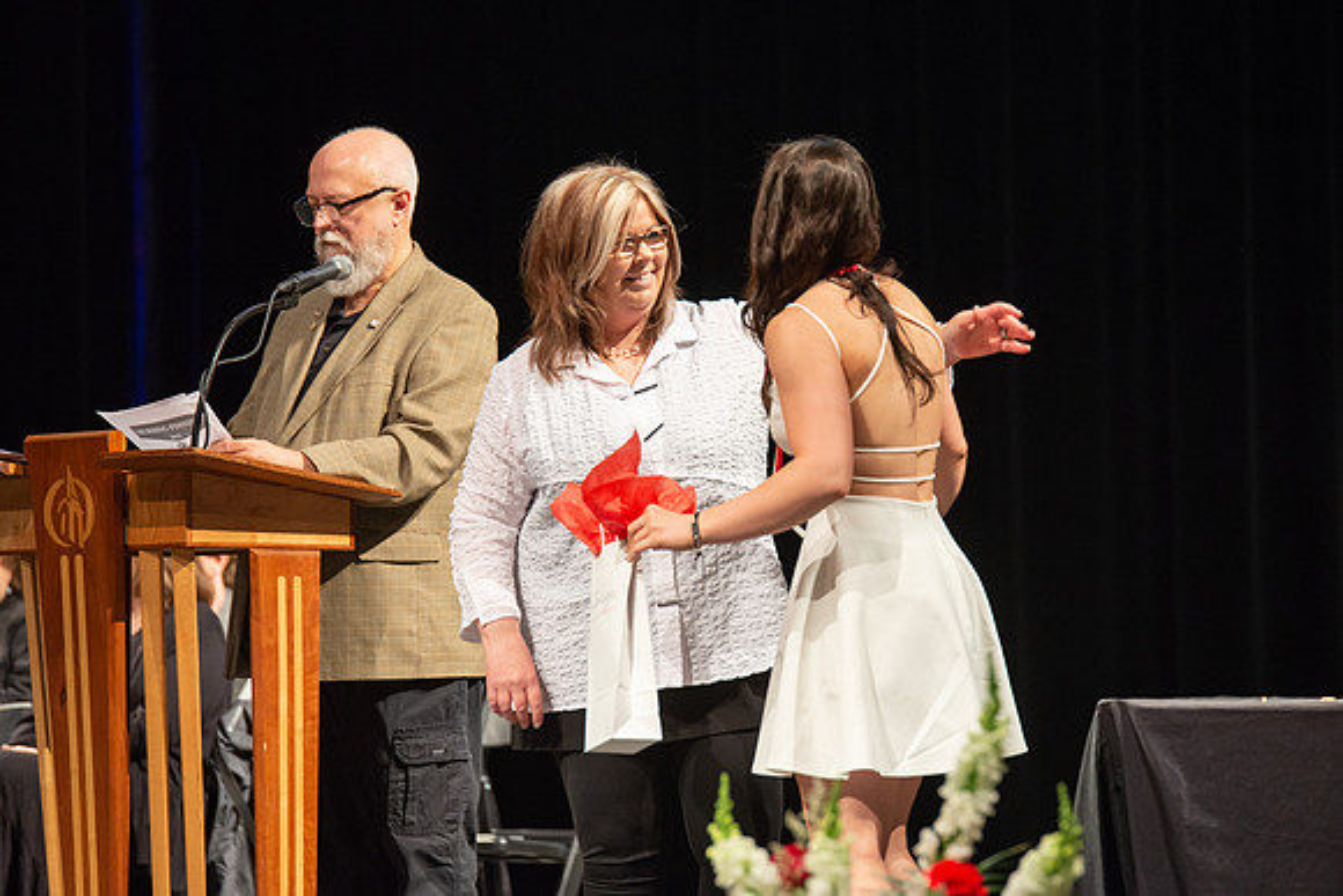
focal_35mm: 200
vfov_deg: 6.9
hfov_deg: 10.3
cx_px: 724
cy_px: 413
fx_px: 7445
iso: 1600
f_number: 4
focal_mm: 185
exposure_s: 1/100
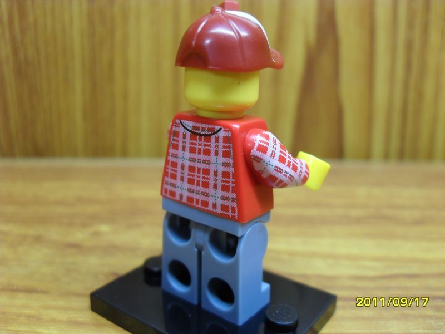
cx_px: 222
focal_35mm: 35
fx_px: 450
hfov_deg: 52.6
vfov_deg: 40.7
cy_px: 167
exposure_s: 1/15
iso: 200
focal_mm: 6.2
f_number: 2.8
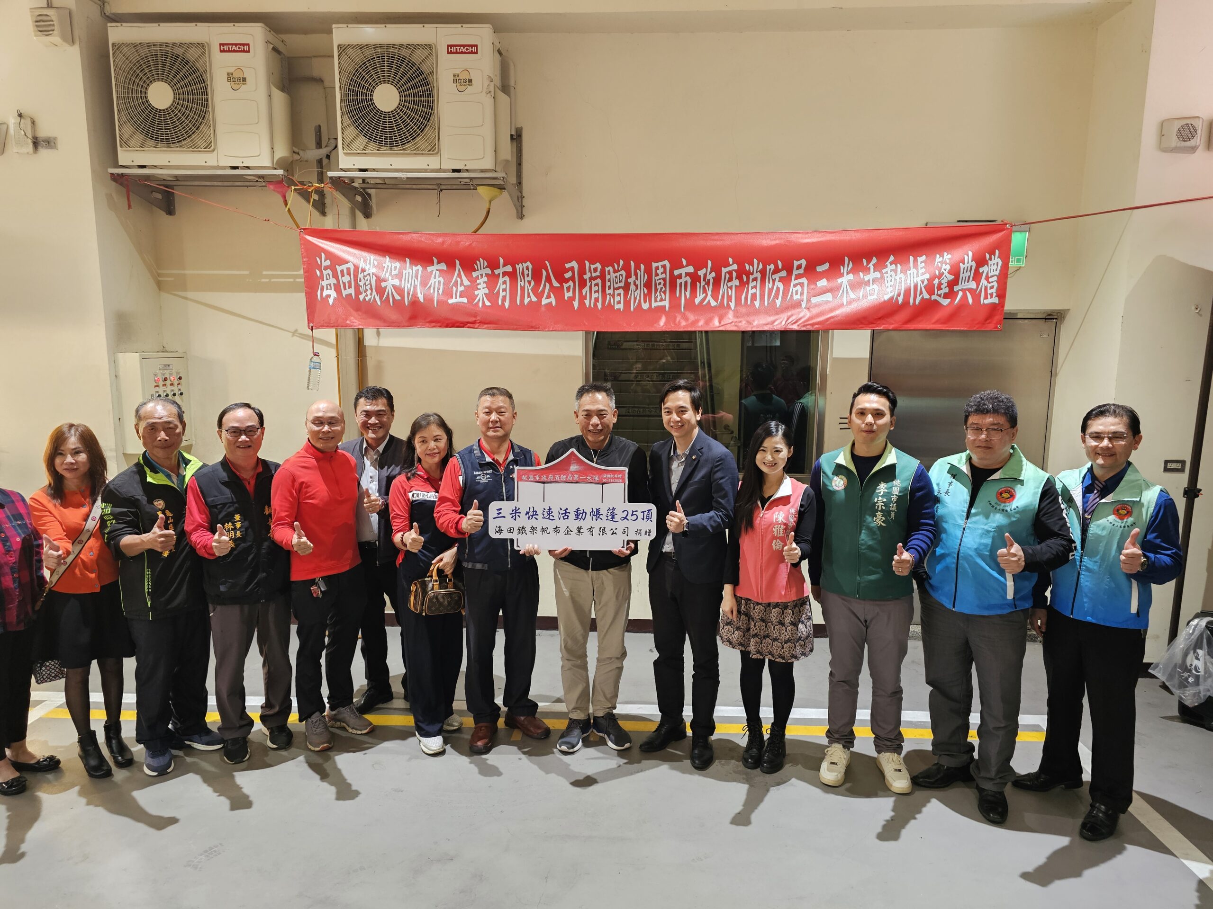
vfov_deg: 58.9
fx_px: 806
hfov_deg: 73.9
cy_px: 454
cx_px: 606
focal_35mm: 23
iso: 250
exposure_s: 1/120
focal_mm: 6.3
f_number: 1.7
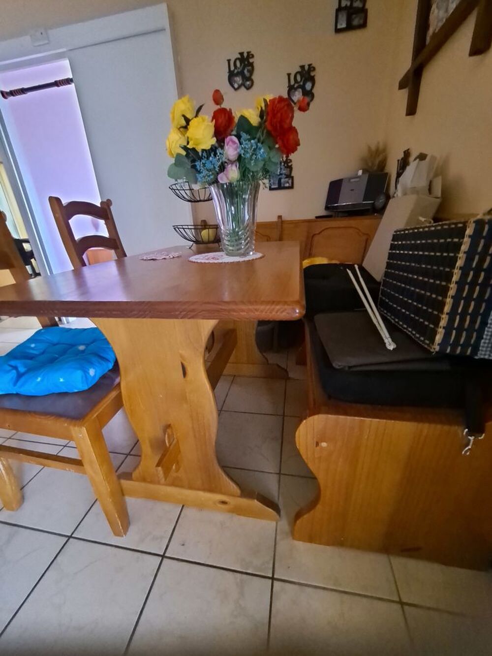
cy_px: 328
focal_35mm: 13
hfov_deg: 89.9
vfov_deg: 106.2
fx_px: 246
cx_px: 246
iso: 800
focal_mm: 1.74
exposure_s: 1/20
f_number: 2.2
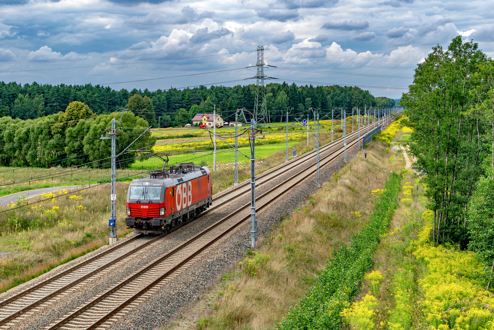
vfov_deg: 18.9
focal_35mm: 72
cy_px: 165
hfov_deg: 28.1
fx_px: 988
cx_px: 247
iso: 200
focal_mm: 48
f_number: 8
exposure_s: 1/500
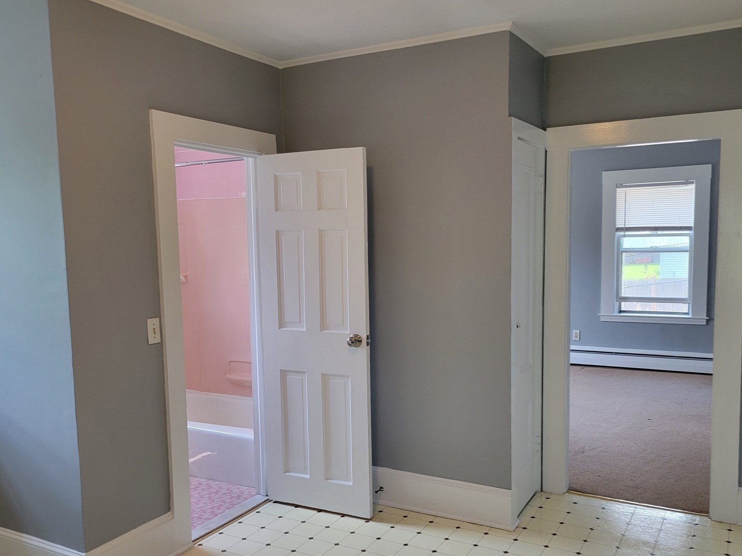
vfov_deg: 44.1
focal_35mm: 32
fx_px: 686
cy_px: 303
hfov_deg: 56.8
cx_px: 379
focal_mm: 5.4
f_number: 1.8
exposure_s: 1/120
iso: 160
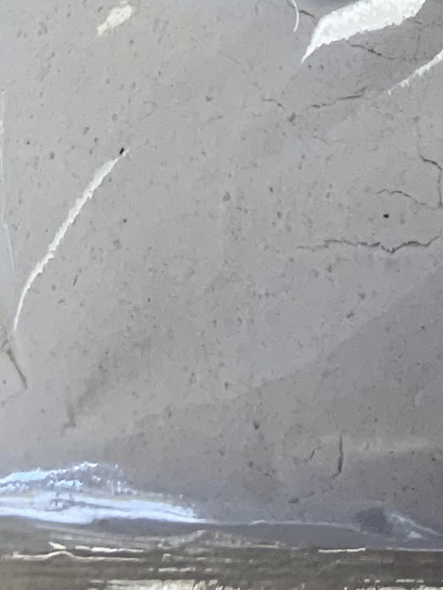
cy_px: -754
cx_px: 996
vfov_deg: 12.0
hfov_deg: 9.8
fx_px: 2337
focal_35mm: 137
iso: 50
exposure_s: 1/120
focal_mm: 4.25
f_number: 1.8
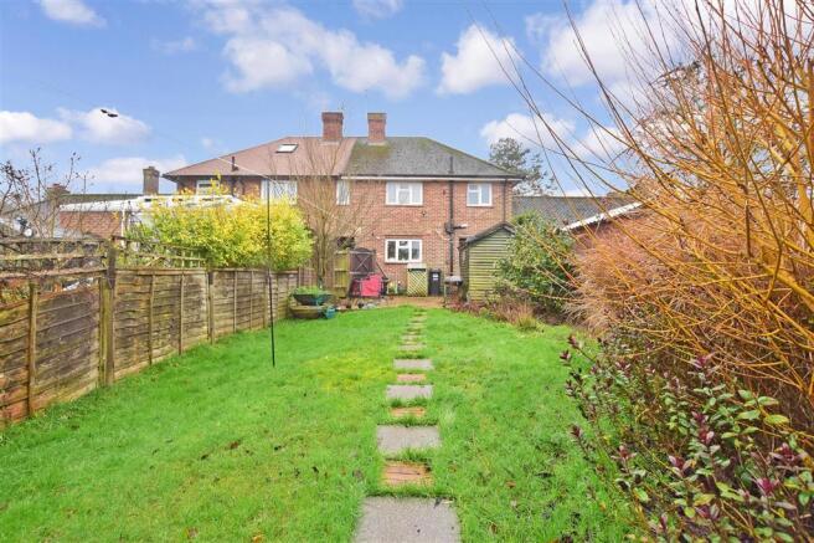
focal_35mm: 15
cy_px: 272
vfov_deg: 77.3
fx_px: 339
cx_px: 407
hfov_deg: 100.4
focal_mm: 10
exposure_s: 1/30
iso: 500
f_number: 10
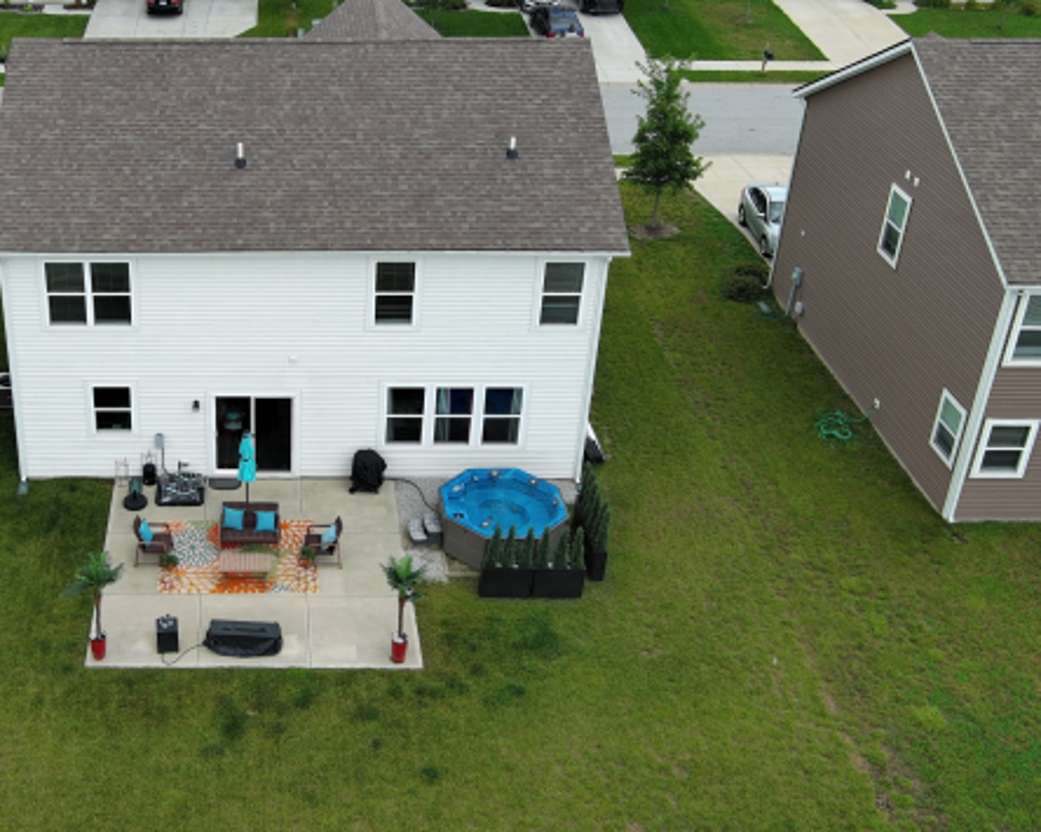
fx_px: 1417
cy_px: 370
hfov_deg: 39.2
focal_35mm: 46
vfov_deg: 32.7
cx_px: 251
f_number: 2.8
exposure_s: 1/683
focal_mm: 10.57
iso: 100
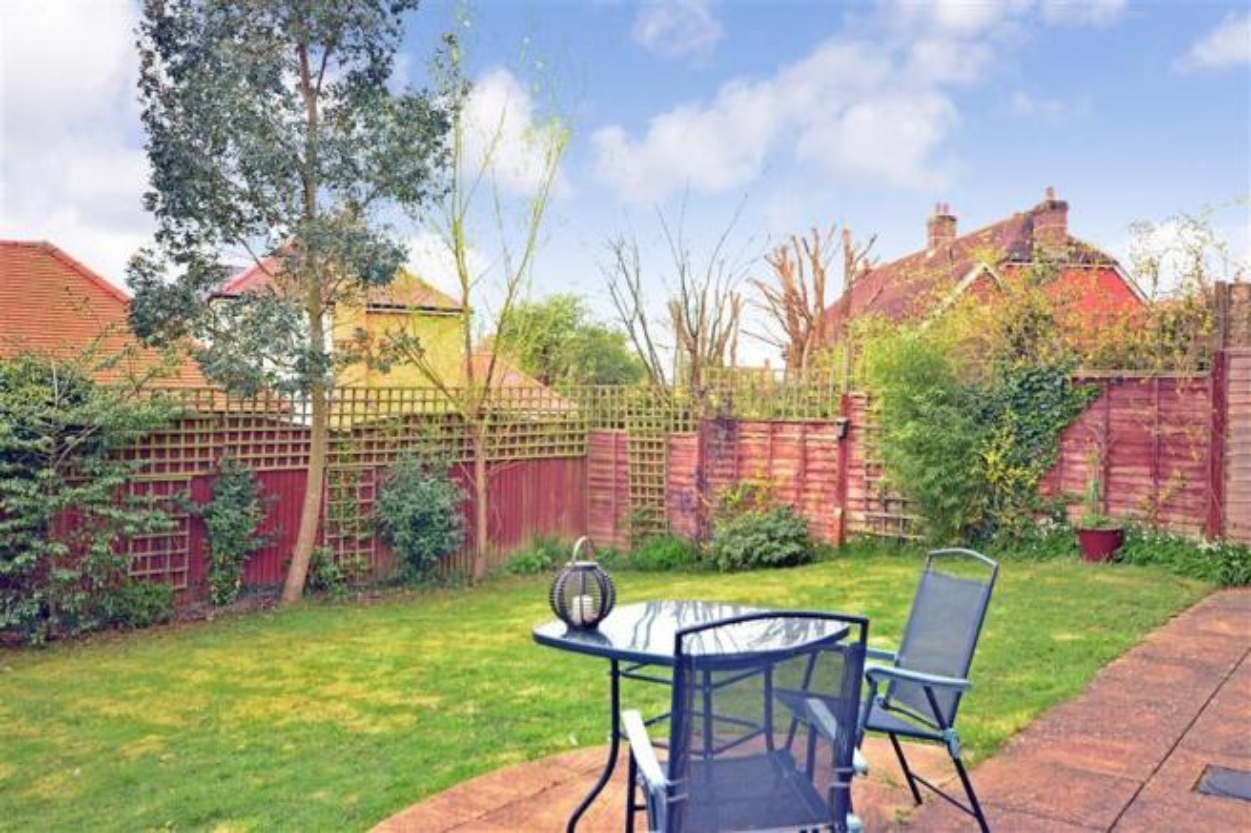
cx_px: 626
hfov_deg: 61.9
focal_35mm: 30
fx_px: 1042
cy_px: 416
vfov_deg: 43.6
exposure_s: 1/160
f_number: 6.3
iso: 400
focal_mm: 20
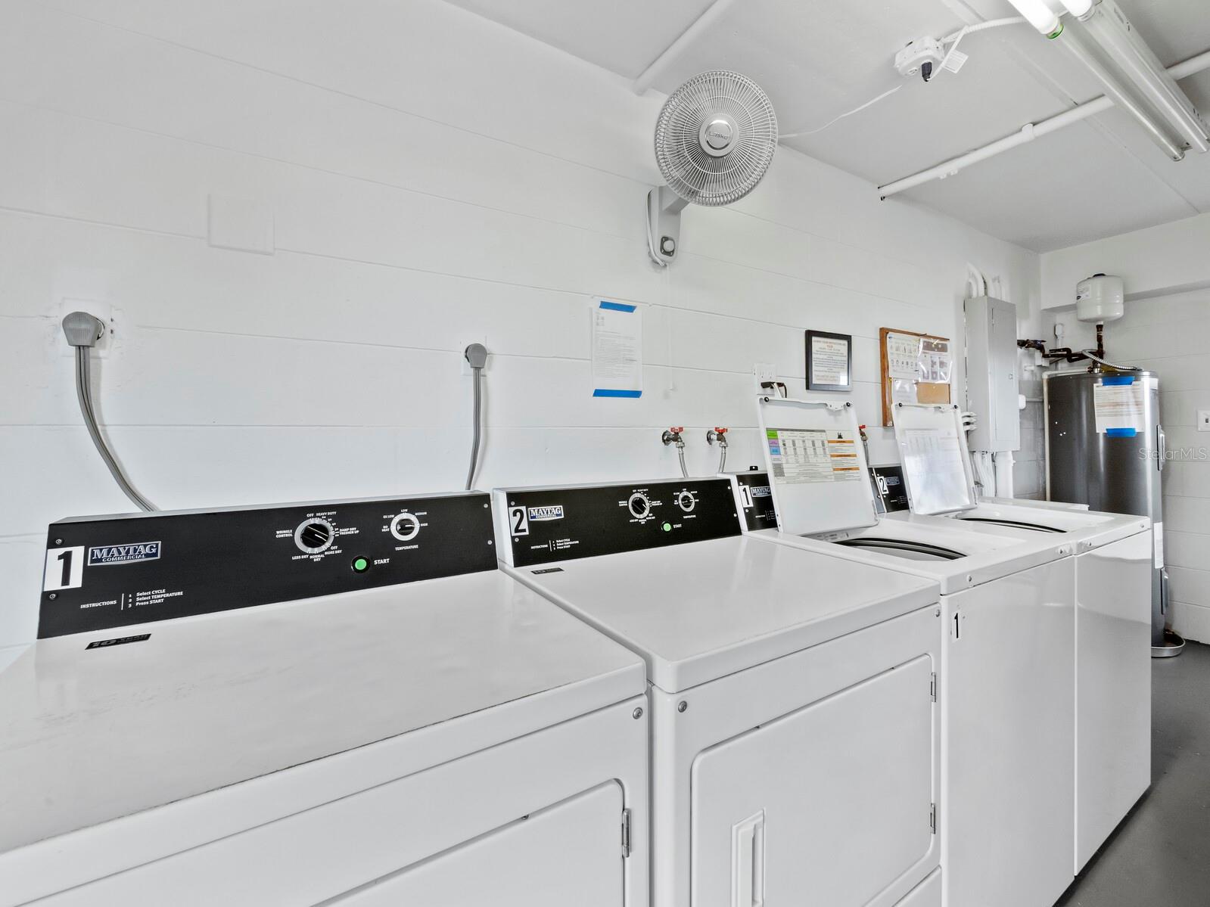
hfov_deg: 102.1
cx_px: 605
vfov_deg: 85.7
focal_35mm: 14
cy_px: 454
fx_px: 489
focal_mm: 7
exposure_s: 1/2.5
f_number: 11
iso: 400
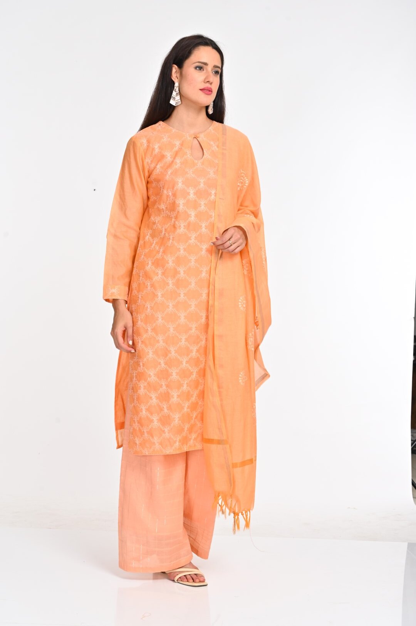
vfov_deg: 33.4
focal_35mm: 60
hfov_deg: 22.6
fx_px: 1041
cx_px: 208
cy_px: 313
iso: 320
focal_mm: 60
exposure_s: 1/160
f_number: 8
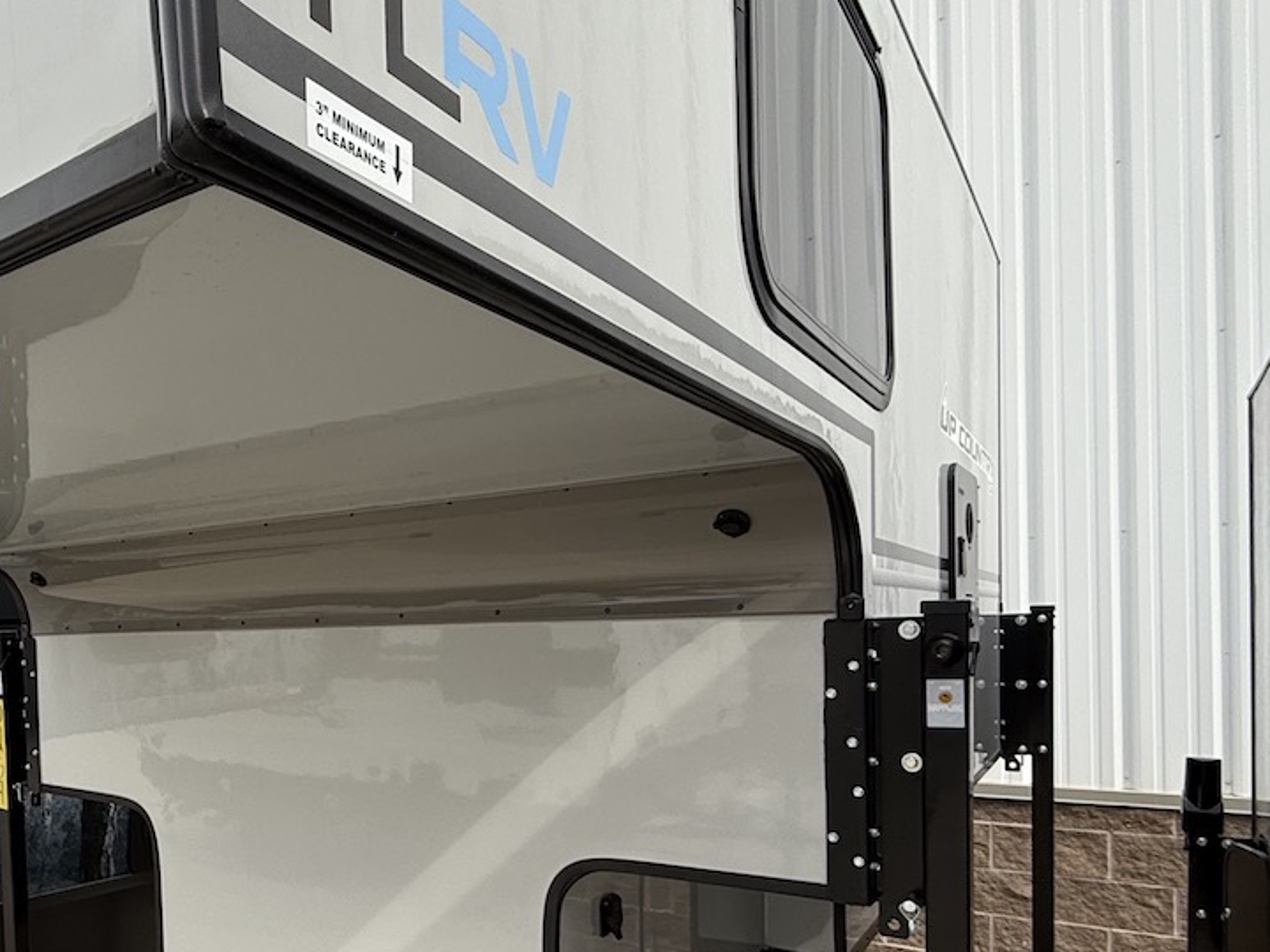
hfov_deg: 59.6
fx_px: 1027
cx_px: 298
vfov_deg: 48.6
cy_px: 658
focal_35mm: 28
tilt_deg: +0.2
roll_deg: -1.0
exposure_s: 1/388
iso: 50
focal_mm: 2.22
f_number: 2.2
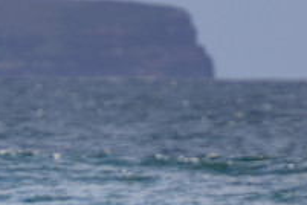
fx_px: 13524
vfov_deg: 0.9
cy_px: 312
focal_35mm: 1586
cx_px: -36
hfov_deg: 1.3
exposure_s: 1/2000
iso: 180
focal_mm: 400
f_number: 5.6
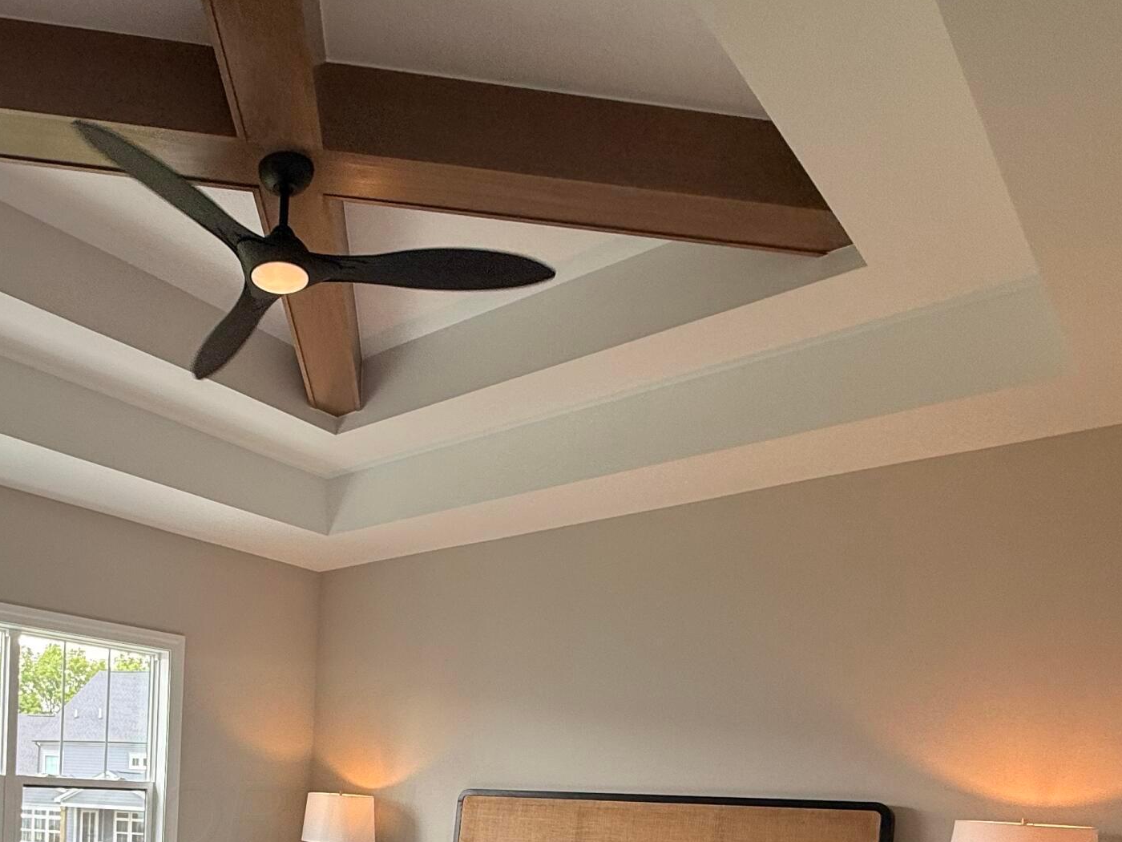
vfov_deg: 41.5
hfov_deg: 56.6
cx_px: 262
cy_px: 816
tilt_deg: -1.1
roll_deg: -2.6
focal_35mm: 30
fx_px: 972
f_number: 2.2
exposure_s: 1/152
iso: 64
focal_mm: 2.22
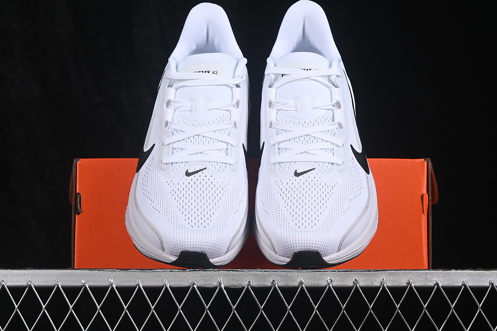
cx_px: 248
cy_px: 166
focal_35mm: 75
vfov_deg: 18.2
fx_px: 1035
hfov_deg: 27.0
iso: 160
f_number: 8
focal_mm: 50
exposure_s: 1/80
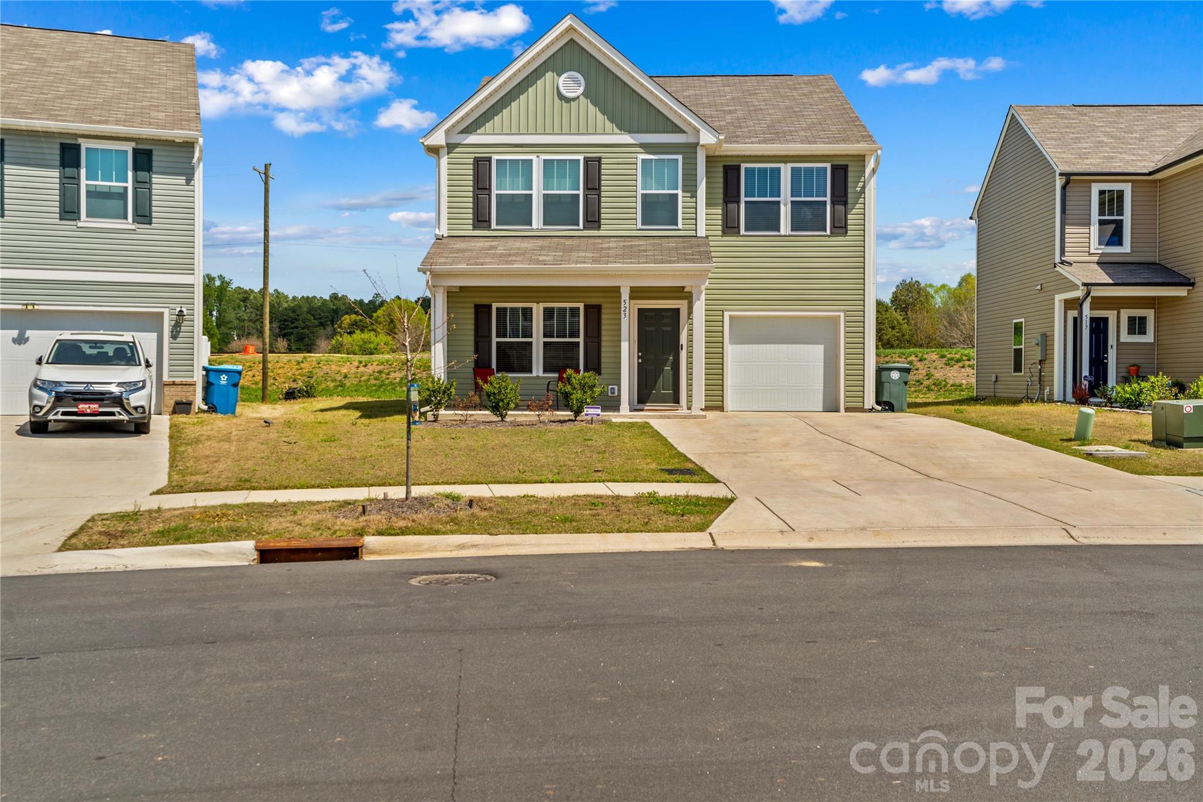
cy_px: 401
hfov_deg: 57.2
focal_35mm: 33
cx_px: 602
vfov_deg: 40.0
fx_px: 1103
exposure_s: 1/200
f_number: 8
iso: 100
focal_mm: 33
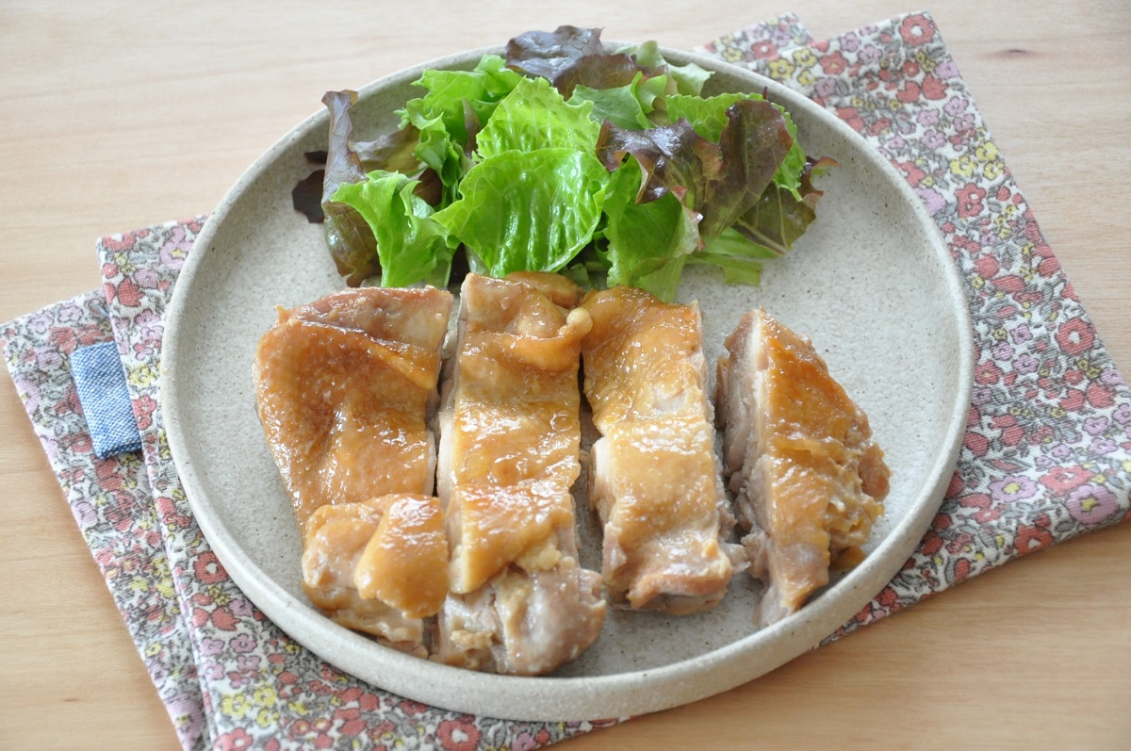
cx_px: 566
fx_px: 2918
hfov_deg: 21.9
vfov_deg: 14.7
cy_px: 376
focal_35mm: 93
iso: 1600
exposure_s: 1/60
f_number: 5.3
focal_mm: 62
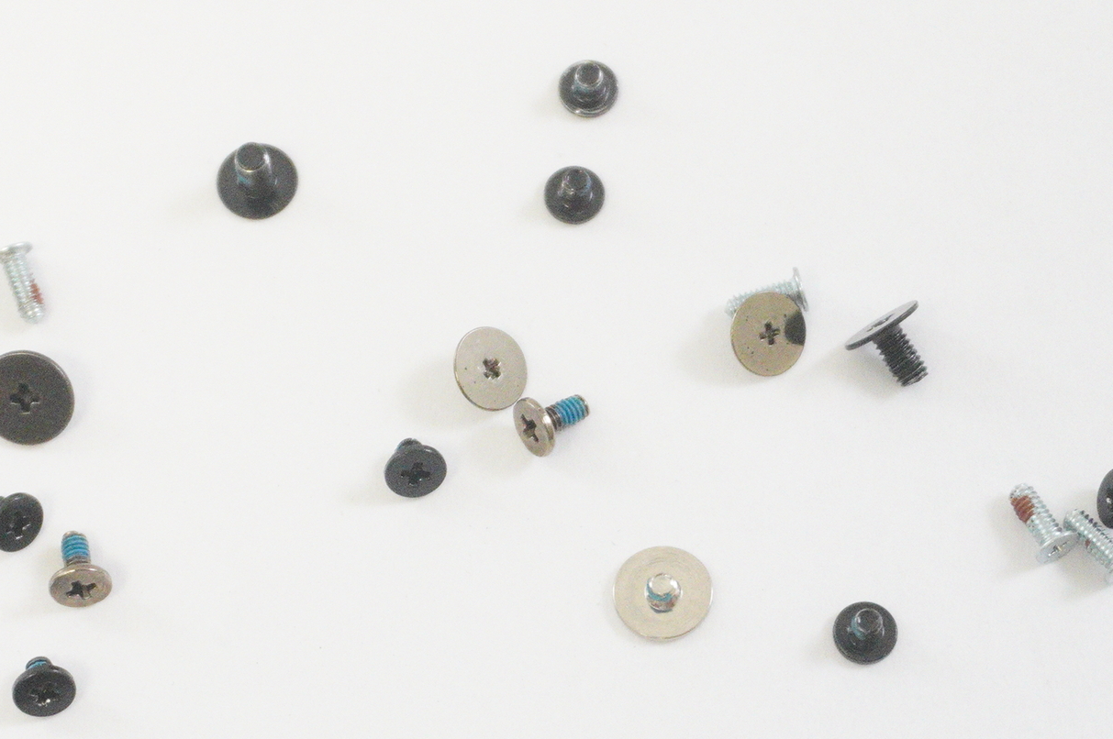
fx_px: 3151
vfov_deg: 13.3
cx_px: 432
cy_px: 565
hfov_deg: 20.0
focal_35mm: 102
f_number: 5.6
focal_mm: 33
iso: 6400
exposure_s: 1/250
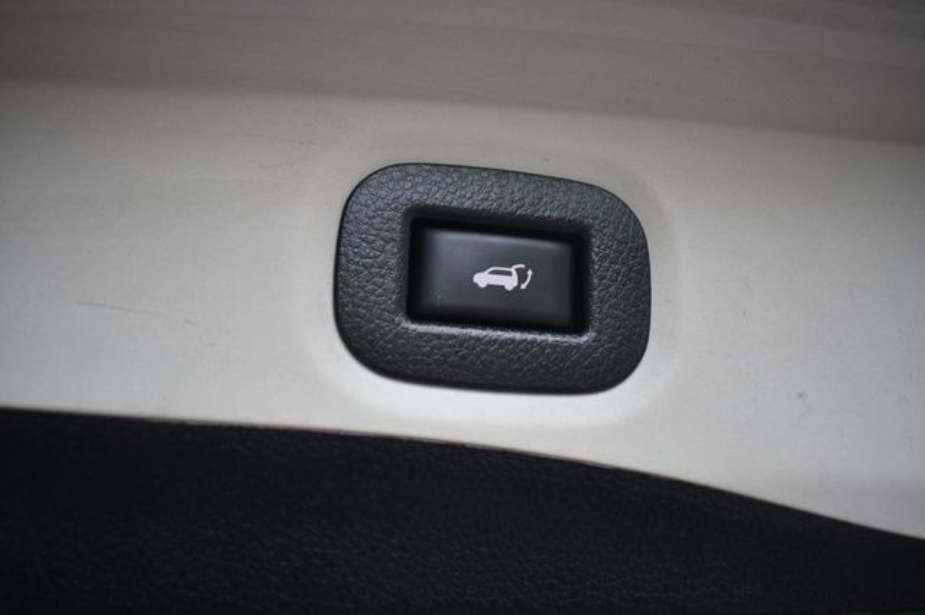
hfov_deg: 53.2
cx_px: 462
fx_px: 924
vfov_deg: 36.8
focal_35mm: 36
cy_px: 308
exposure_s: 1/200
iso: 800
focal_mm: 24
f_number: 3.8
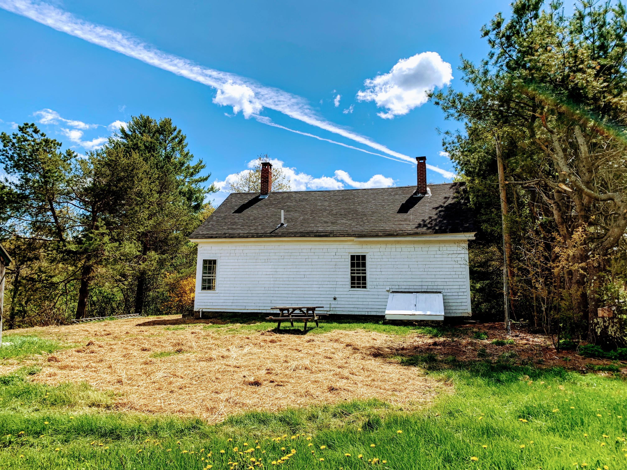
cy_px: 235
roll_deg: -1.0
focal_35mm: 26
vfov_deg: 53.1
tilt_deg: +8.9
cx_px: 314
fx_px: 471
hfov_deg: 67.3
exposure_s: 1/2421
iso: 25
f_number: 1.8
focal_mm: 4.25
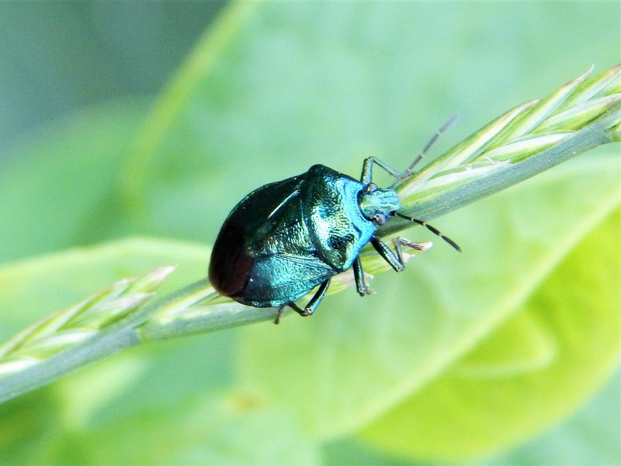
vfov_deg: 13.0
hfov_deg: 17.3
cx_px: 310
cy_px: 233
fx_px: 2045
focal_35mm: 114
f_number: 4.6
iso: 400
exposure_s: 1/200
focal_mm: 20.5
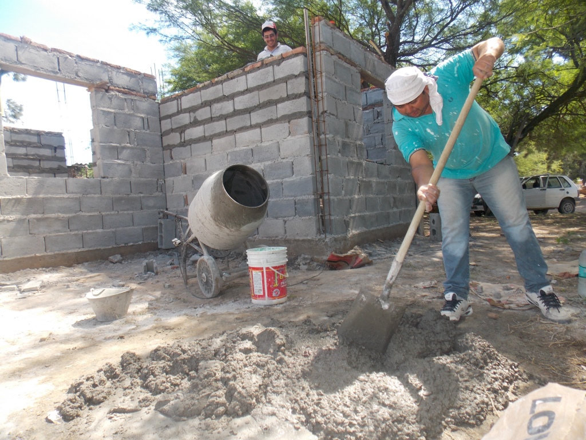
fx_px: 389
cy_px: 220
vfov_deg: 58.9
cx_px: 293
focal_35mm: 23
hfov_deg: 73.9
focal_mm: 4
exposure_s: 1/250
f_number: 3.1
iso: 80
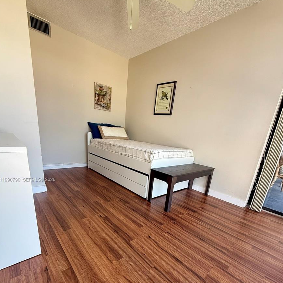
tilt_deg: -17.4
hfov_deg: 84.0
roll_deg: -5.4
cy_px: 180
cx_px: 141
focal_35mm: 17
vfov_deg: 82.1
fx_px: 157
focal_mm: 2.22
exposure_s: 1/99
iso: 80
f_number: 2.2
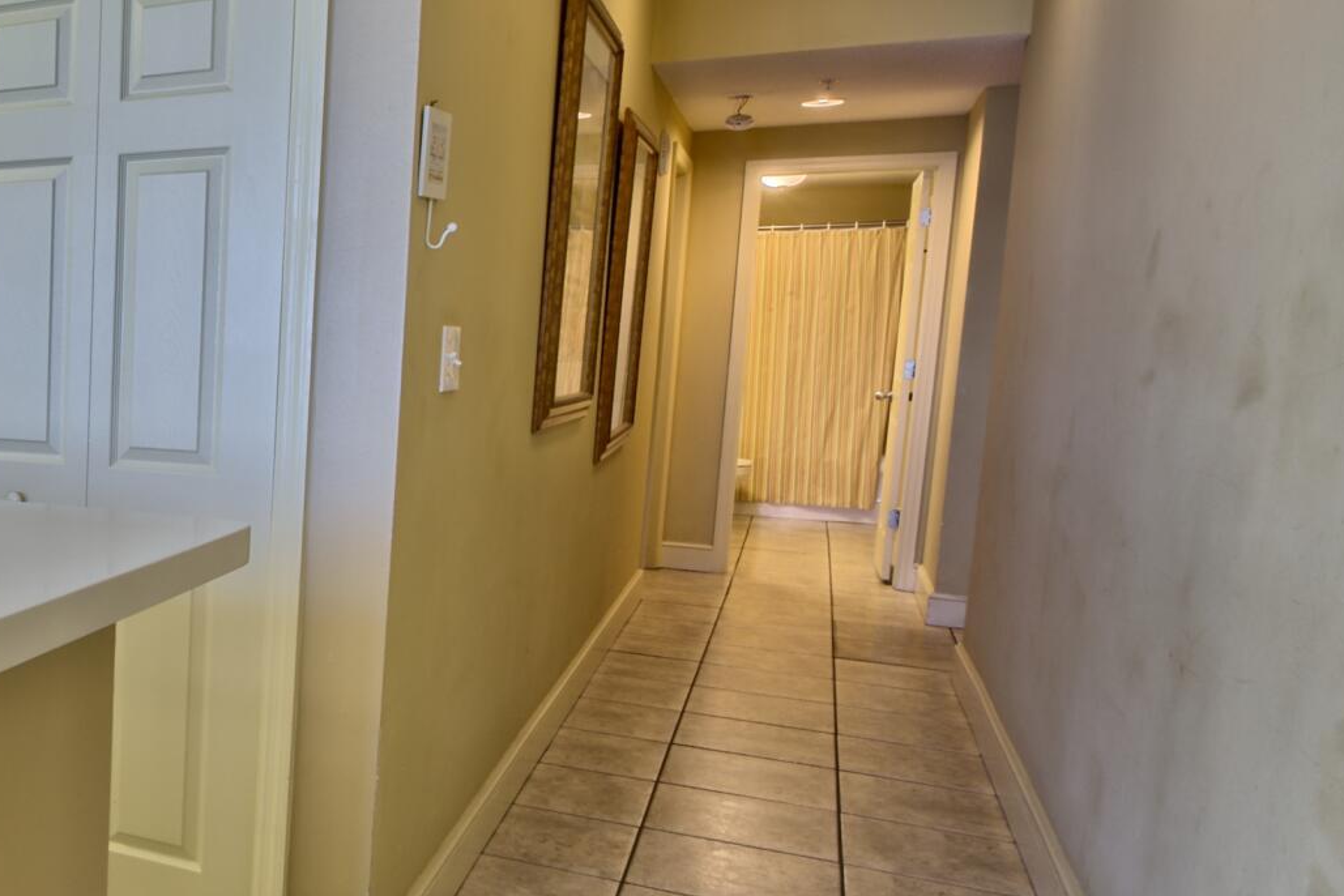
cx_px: -148
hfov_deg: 42.3
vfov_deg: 37.8
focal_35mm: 35
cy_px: 491
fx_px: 1307
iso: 200
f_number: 19
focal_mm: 12
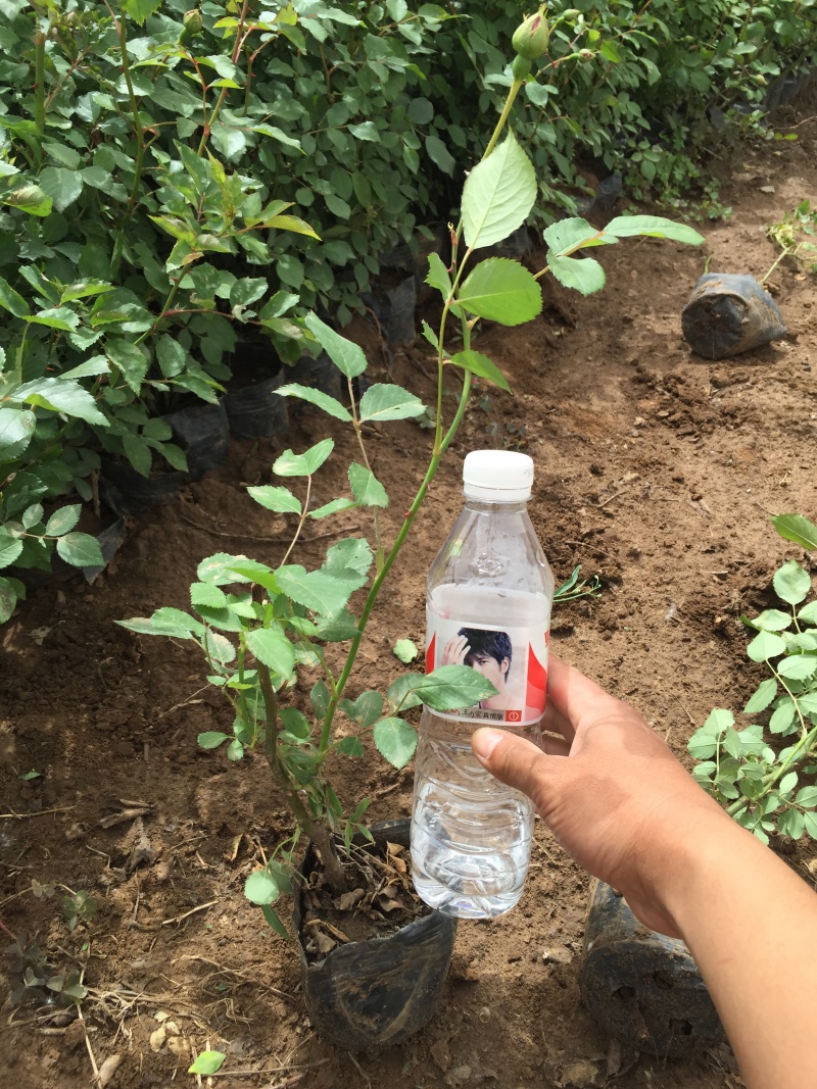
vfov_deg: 61.7
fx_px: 913
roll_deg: -1.1
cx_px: 408
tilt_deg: -38.1
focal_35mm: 29
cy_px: 544
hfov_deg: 48.2
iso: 32
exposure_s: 1/842
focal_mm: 4.15
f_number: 2.2
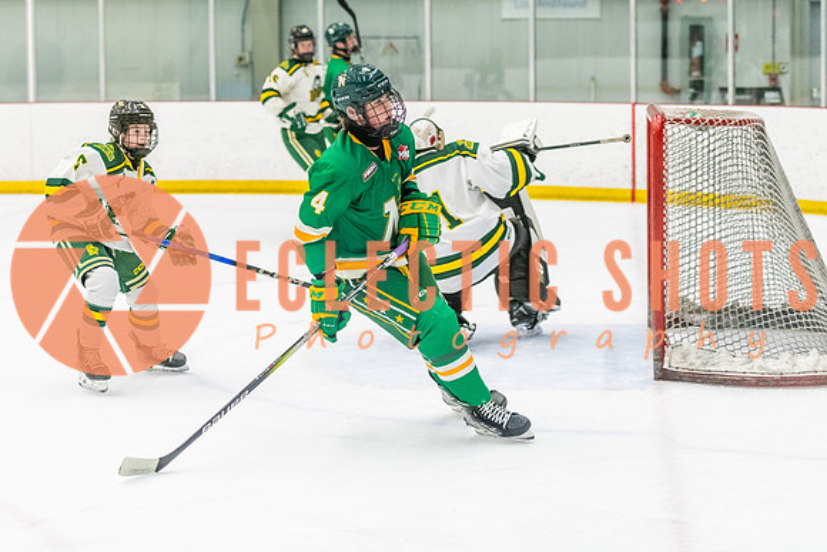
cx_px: 400
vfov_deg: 13.7
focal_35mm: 100
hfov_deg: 20.3
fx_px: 2304
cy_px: 260
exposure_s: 1/800
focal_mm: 80
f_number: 2.8
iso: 3200
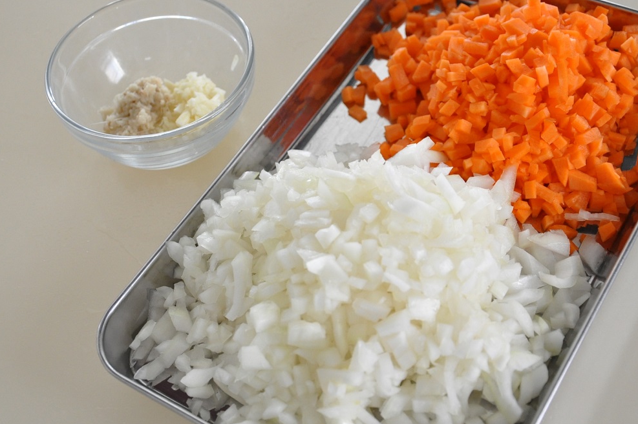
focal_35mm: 62
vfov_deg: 21.9
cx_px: 310
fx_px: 1098
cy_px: 195
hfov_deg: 32.4
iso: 1600
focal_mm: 34
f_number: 4.2
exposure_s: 1/80
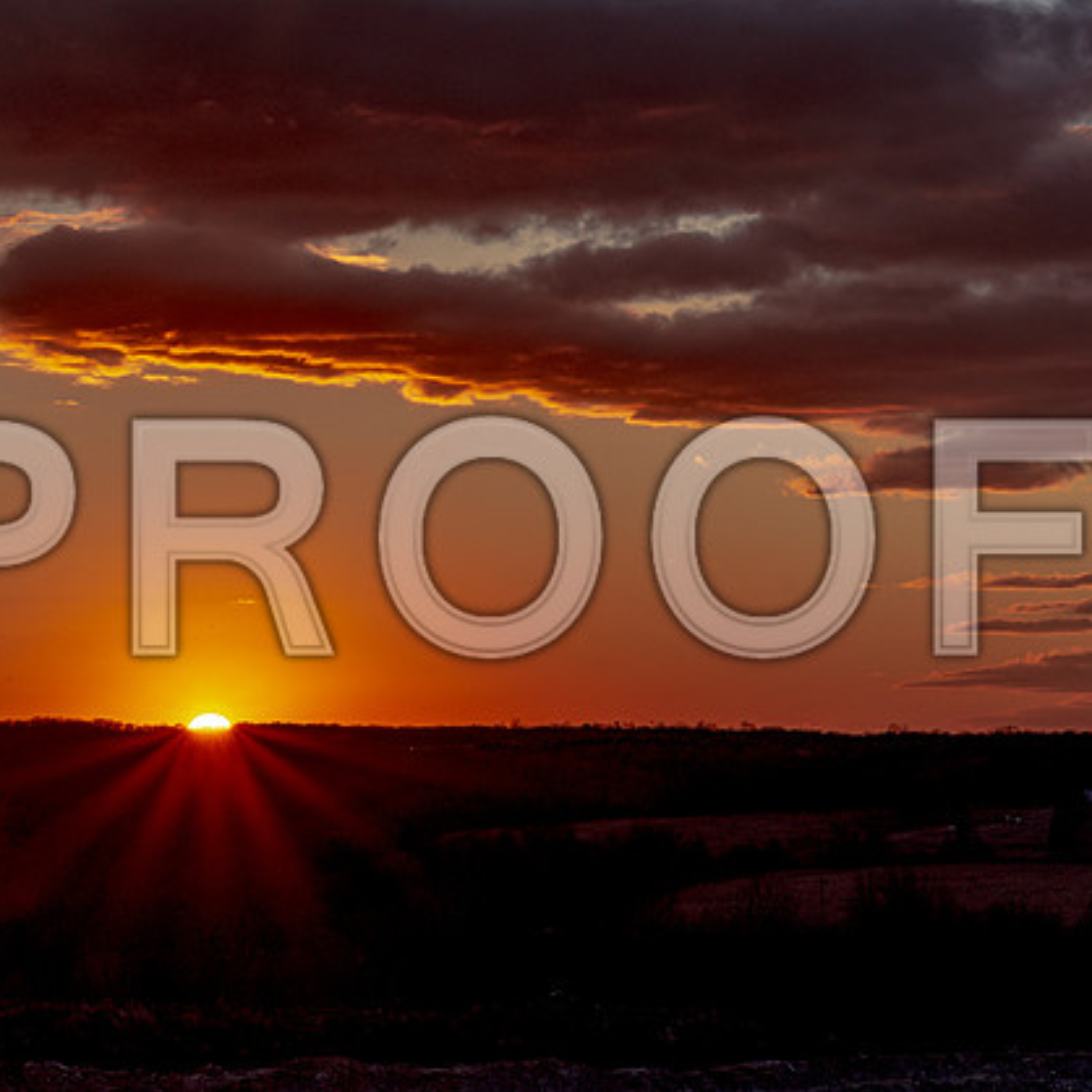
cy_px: 593
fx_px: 4747
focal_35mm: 133
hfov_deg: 13.1
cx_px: 621
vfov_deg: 13.1
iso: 100
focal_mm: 60
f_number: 13
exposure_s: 1/200
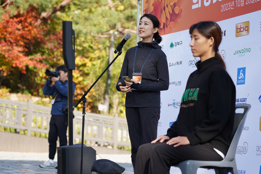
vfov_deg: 13.0
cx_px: 130
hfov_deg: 19.5
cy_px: 87
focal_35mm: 105
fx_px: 761
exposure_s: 1/200
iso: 100
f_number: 4
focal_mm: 105
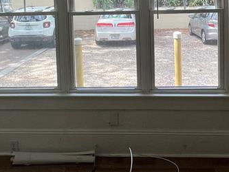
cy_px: 6
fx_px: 265
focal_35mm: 40
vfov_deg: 33.4
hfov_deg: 46.7
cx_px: 131
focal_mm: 1.57
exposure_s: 1/99
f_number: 1.8
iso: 40
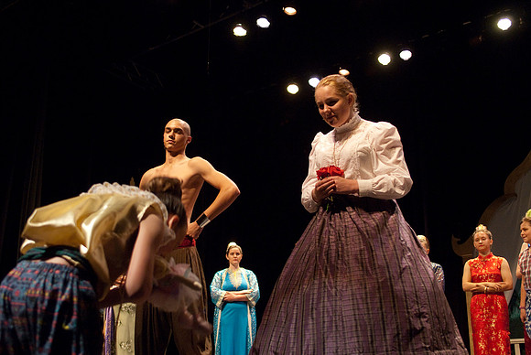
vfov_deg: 32.0
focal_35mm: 42
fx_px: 620
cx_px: 266
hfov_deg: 46.4
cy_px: 178
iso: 1000
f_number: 2.8
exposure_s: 1/100
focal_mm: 28
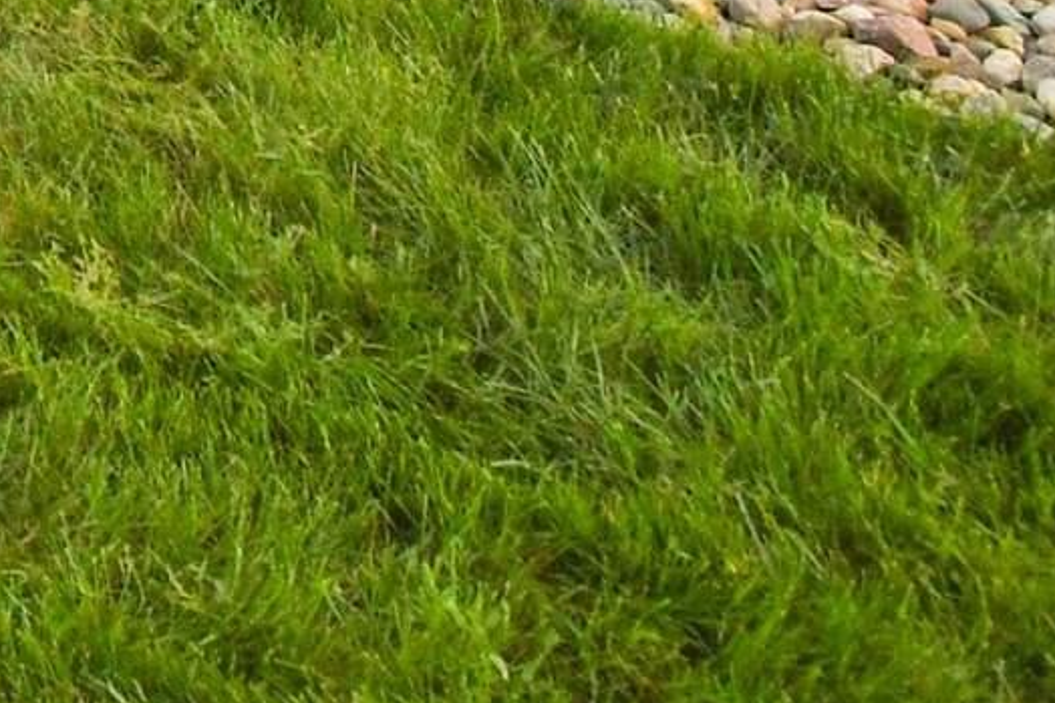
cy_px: -1193
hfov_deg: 14.8
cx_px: -1458
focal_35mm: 88
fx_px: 2578
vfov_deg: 11.5
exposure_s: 1/2000
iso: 1250
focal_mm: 10
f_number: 7.1
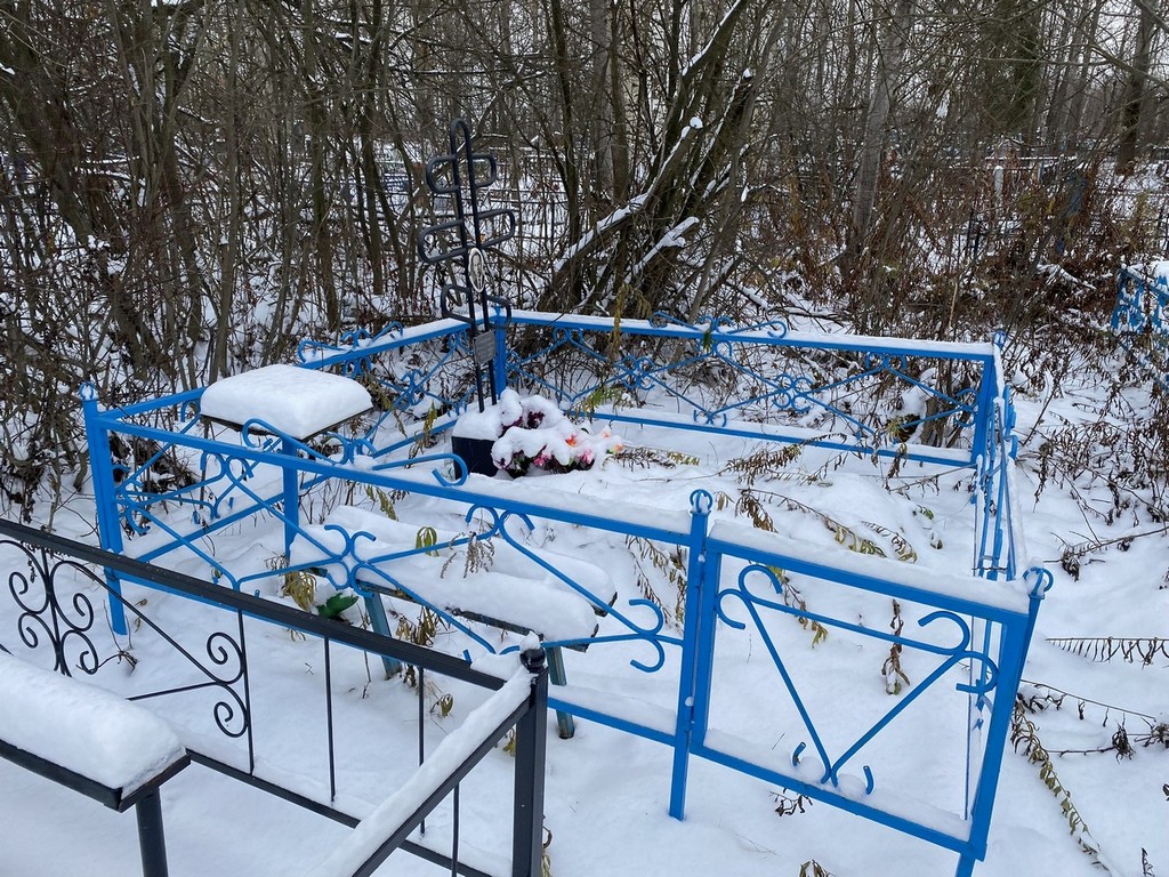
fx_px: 878
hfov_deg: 67.3
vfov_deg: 53.1
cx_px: 584
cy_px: 438
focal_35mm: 26
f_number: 1.8
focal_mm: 4.25
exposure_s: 1/690
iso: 32
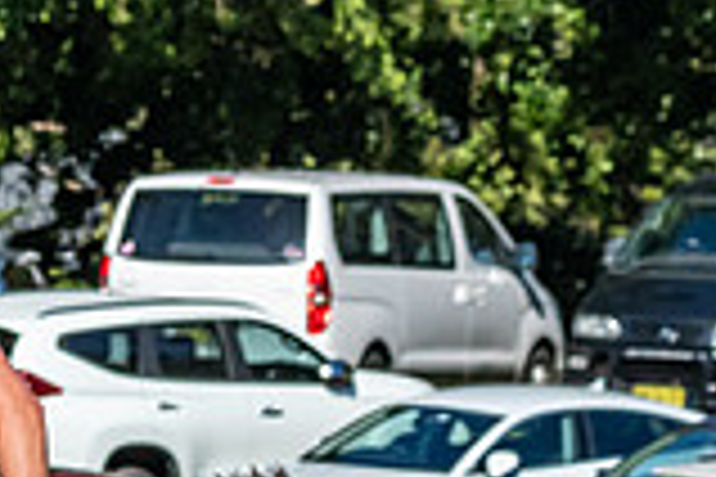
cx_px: -349
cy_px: 408
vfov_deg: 1.3
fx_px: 21876
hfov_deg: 1.9
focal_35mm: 1100
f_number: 10
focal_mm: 190
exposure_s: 1/5000
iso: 800
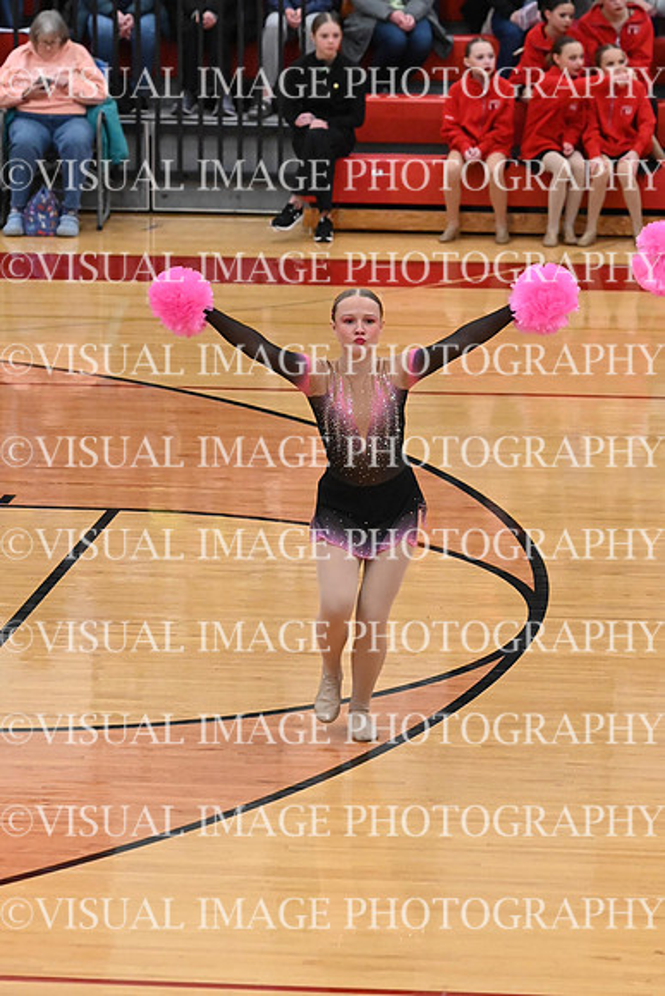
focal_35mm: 183
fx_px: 5067
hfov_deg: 7.5
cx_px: 332
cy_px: 498
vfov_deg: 11.2
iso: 8000
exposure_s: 1/400
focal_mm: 122
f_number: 4
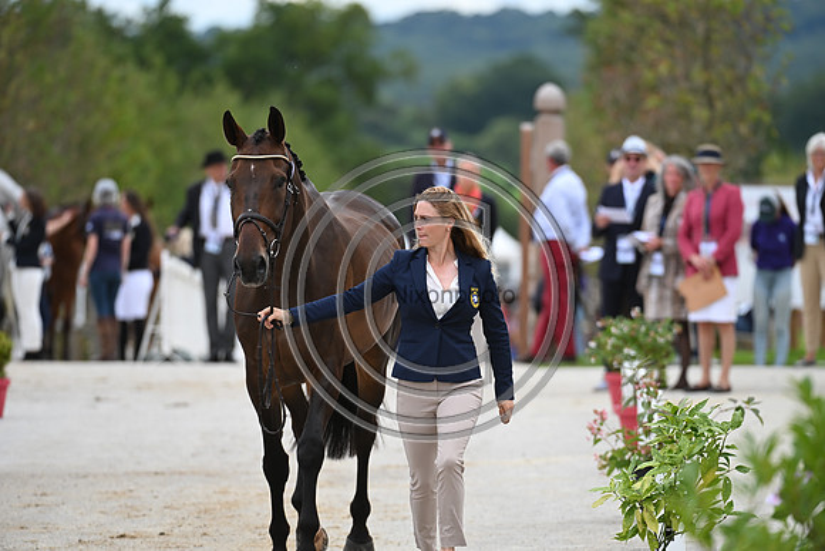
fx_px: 8252
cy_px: 276
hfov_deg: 5.7
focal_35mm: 360
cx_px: 412
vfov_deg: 3.8
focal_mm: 360
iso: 560
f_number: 5.6
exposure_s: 1/1600
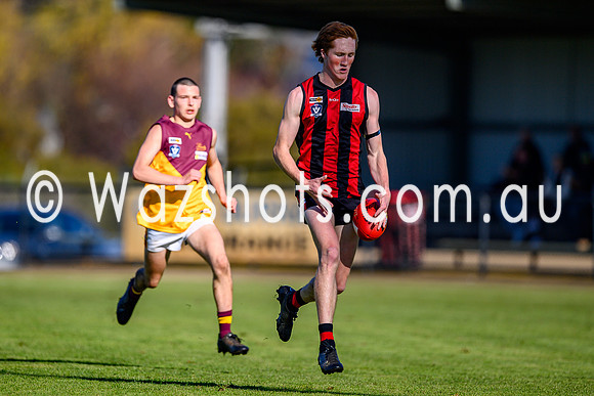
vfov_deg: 2.2
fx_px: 10352
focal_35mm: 627
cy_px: 162
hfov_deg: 3.3
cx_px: 254
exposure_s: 1/1600
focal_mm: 500
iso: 140
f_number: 4
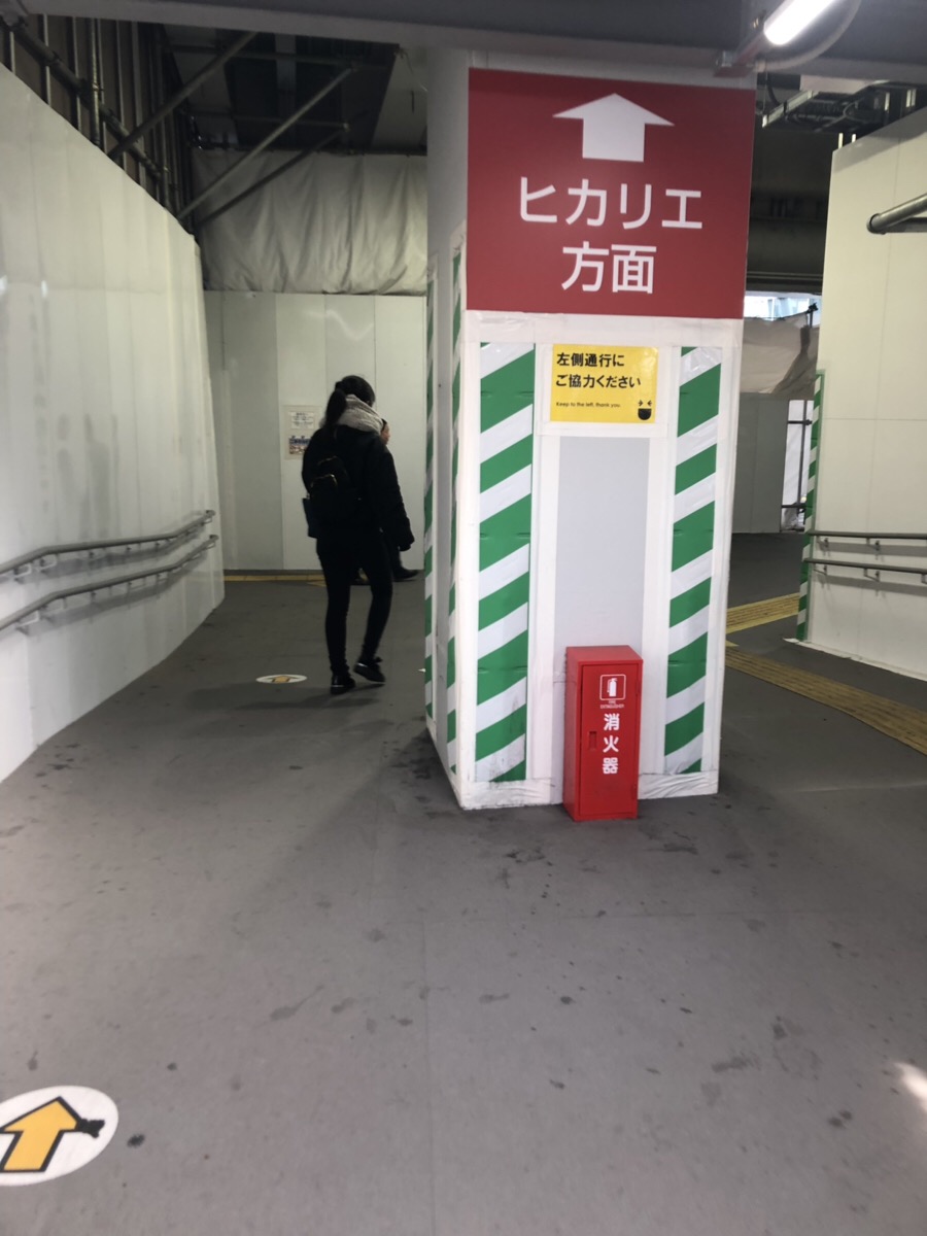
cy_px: 618
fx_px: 1000
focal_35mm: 28
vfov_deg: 63.4
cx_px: 464
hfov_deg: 49.7
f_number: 1.8
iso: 50
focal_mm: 3.99
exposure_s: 1/100
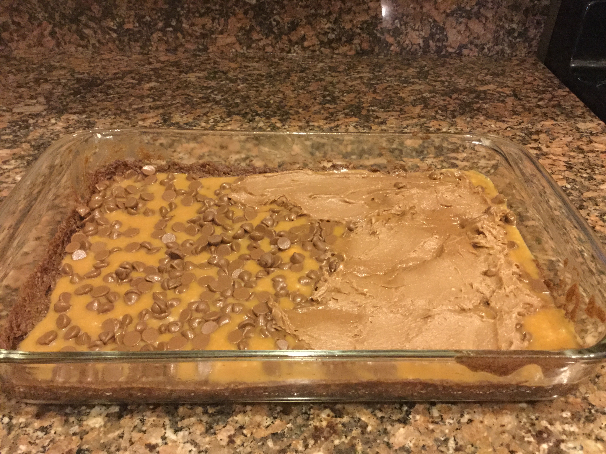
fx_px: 543
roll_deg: -3.1
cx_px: 303
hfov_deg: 58.4
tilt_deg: -37.3
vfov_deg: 45.4
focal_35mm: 31
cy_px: 227
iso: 500
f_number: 2.4
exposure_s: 1/15
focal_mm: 3.3
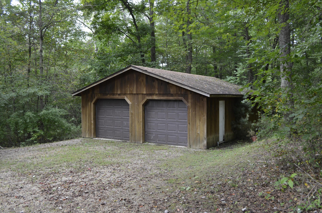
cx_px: 161
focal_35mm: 33
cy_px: 106
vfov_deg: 39.8
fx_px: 295
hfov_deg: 57.3
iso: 400
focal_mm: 22
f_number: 5.6
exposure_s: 1/125
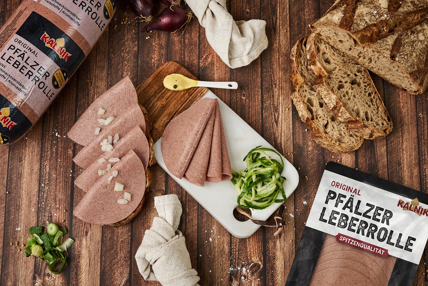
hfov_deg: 28.8
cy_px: 143
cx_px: 214
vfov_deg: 19.5
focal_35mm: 70
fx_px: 832
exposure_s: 1/125
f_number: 8
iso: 800
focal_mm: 70
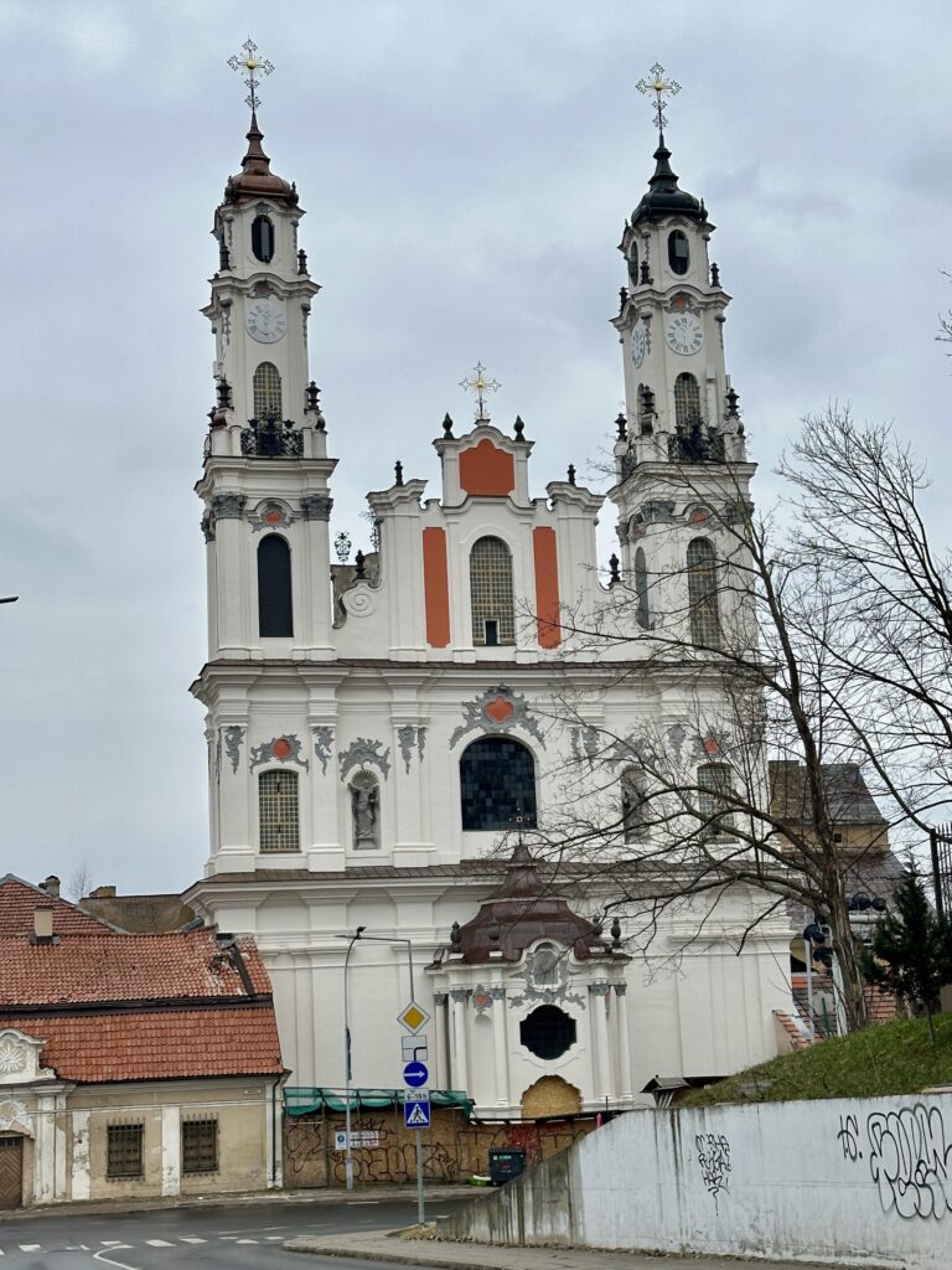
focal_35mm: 48
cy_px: 635
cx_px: 476
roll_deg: +2.0
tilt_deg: +9.8
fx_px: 1760
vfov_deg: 39.7
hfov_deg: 30.3
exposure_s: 1/1305
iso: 64
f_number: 1.78
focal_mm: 6.86
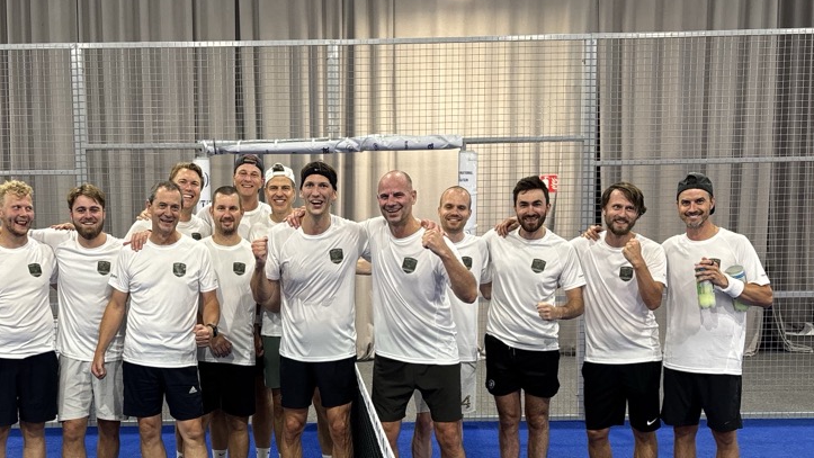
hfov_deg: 43.3
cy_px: 352
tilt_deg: -6.6
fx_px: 1015
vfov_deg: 25.1
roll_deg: +0.7
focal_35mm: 47
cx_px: 295
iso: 100
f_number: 1.6
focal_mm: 5.96
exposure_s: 1/50
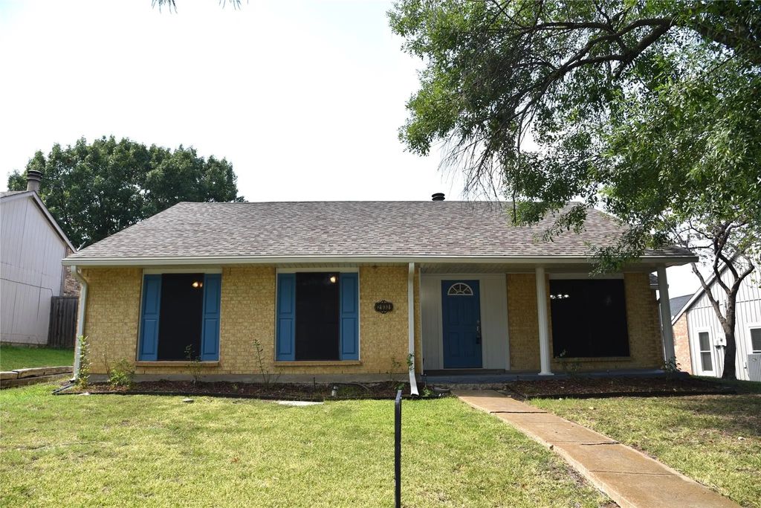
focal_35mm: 24
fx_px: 507
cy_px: 254
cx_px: 380
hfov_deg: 73.7
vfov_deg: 53.1
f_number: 7.1
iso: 100
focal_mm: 24
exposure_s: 1/200
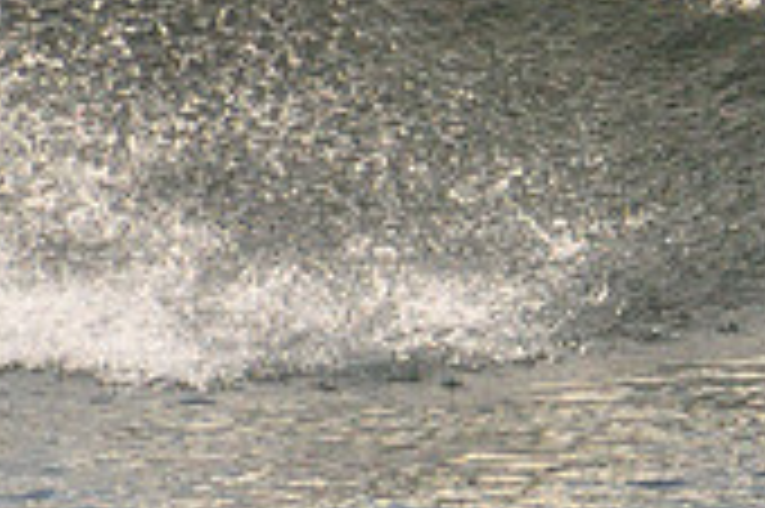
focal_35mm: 1535
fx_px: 32587
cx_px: 1233
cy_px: -16
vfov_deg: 0.9
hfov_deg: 1.3
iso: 3200
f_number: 9
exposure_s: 1/4000
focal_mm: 300
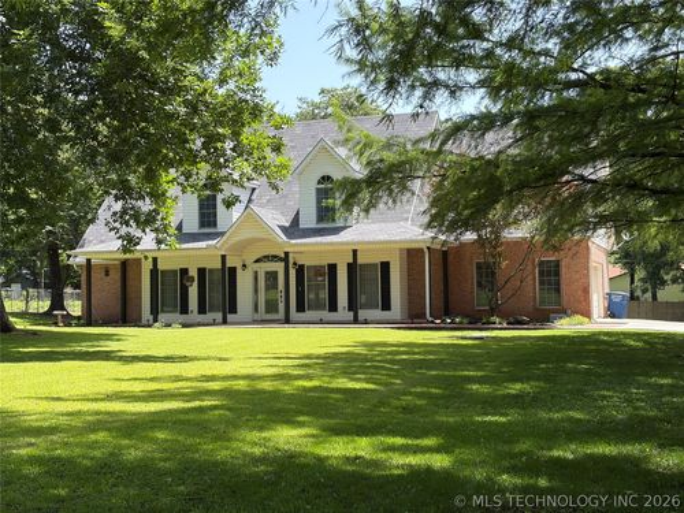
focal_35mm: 52
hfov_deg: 36.8
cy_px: 256
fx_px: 1028
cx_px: 342
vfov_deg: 28.0
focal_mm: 5.96
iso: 50
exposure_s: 1/1048
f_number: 1.6
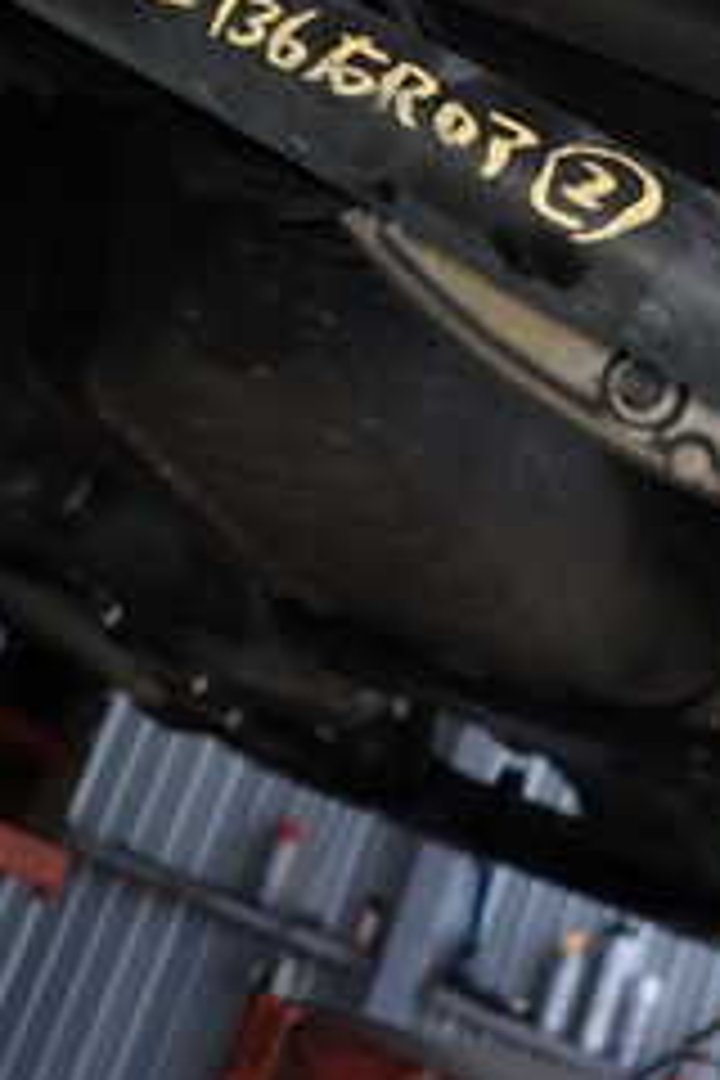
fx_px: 1950
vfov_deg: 30.0
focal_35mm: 65
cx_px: 333
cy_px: 171
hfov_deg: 20.9
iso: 100
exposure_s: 1/30
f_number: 5.6
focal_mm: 4.5
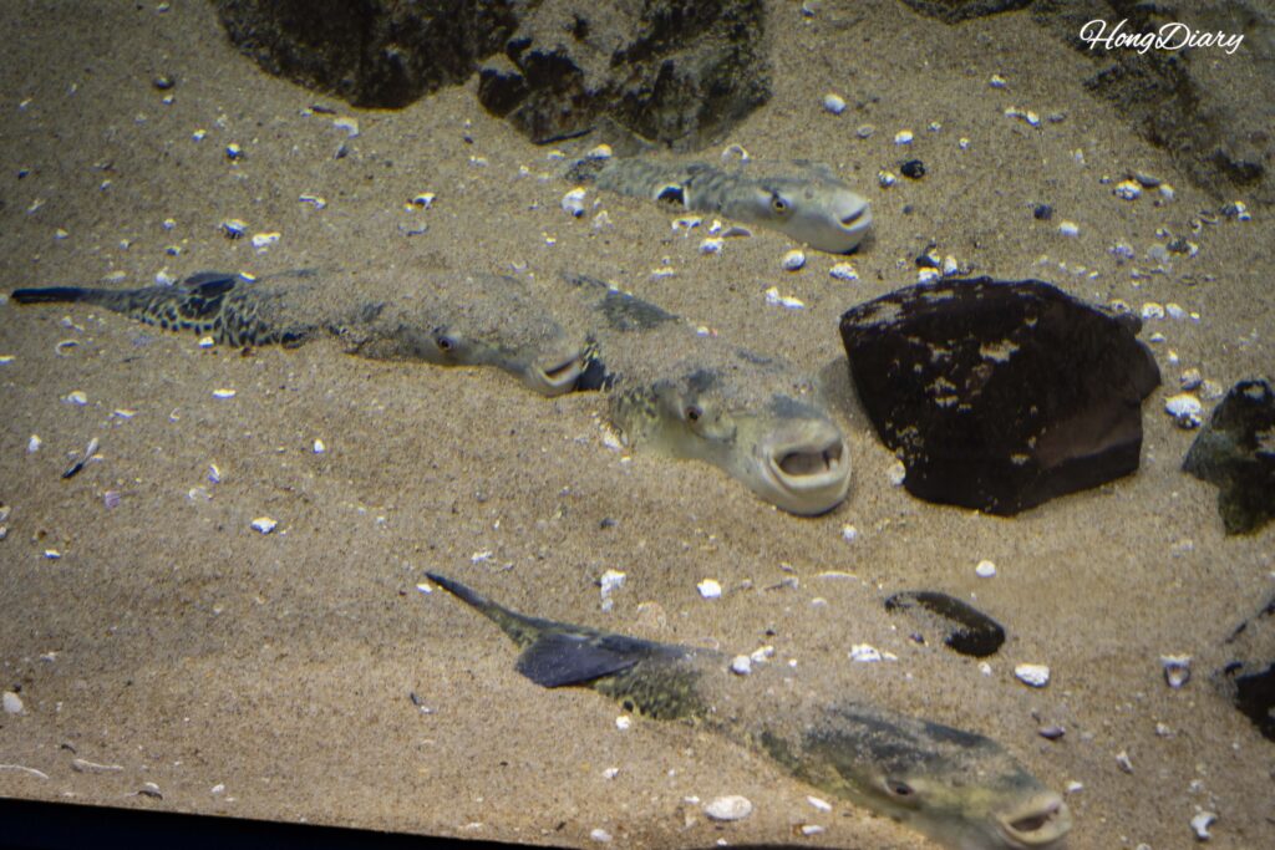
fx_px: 1771
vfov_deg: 27.0
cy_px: 425
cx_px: 638
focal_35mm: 50
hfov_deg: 39.6
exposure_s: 1/160
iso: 2500
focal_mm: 50
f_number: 5.6
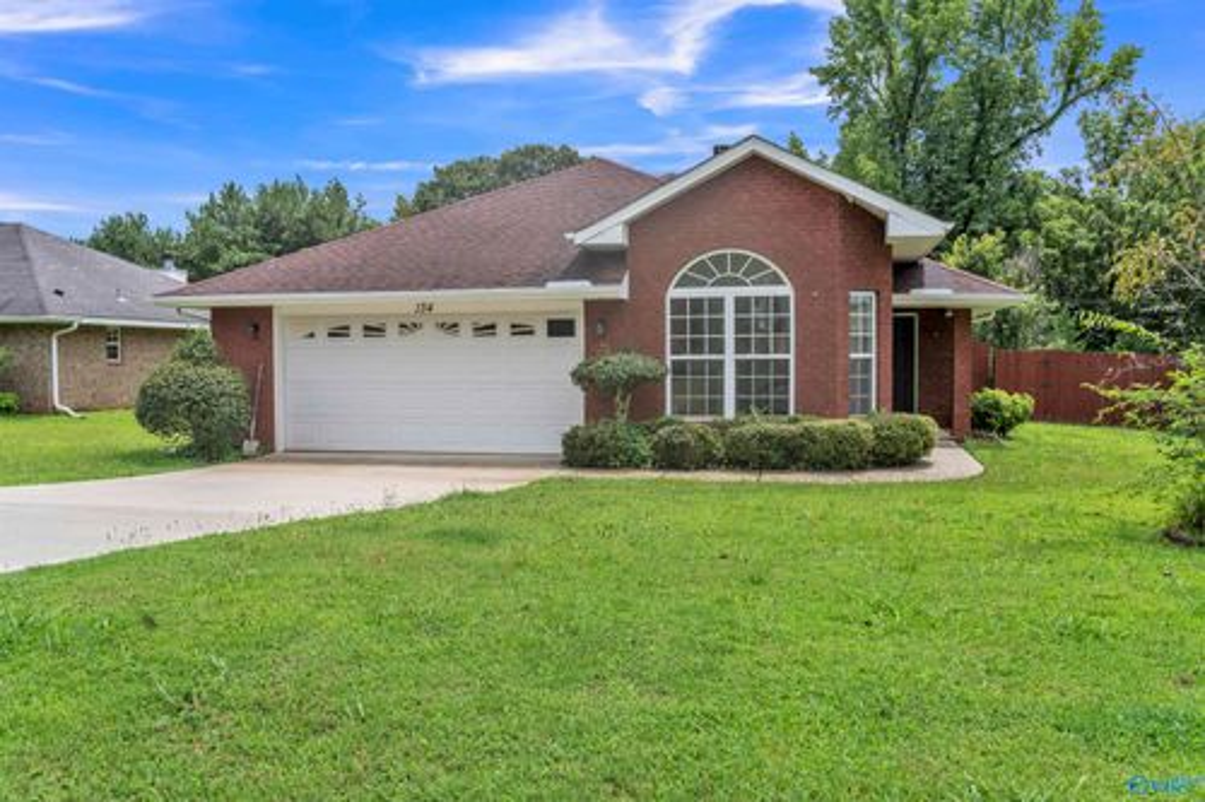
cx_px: 602
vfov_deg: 44.9
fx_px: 970
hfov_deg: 63.7
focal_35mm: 29
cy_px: 401
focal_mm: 29
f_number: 9
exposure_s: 1/200
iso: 100
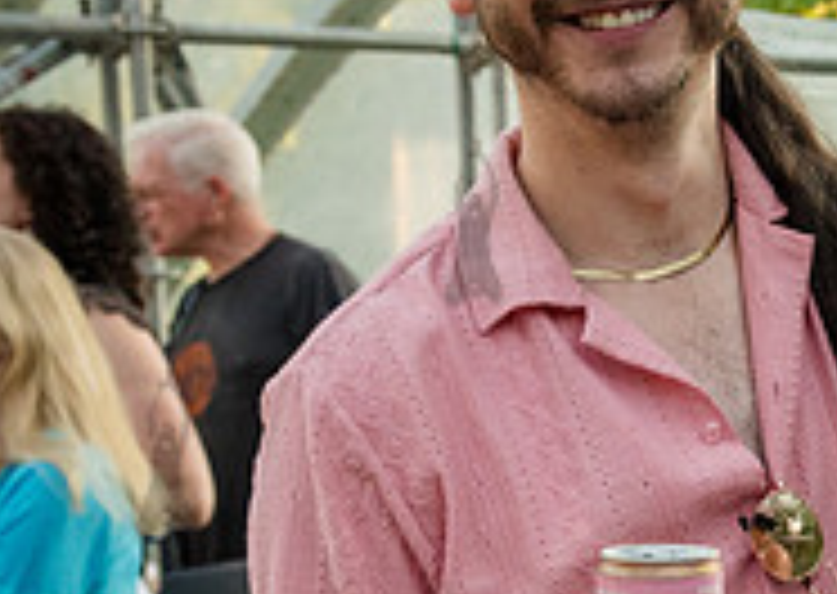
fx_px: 2609
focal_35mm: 110
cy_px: 450
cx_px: 1009
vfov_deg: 12.9
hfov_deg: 17.4
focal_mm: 34
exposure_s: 1/400
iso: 2000
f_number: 5.6
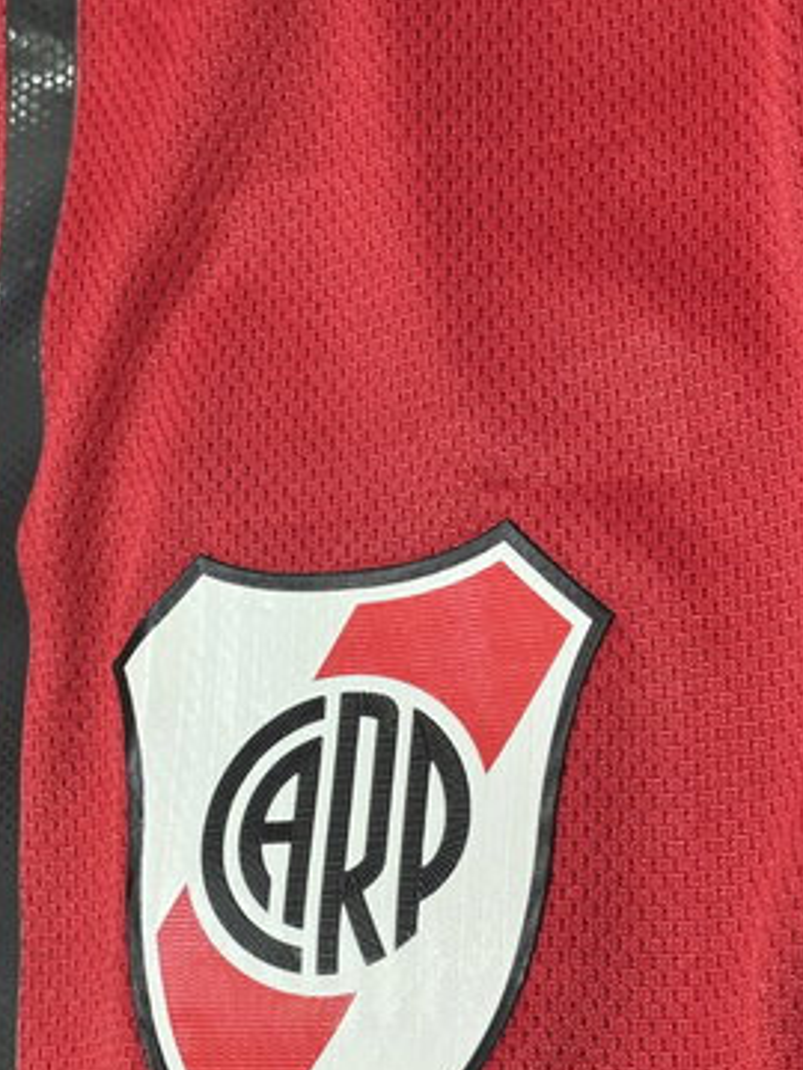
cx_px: 291
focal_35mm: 77
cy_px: 688
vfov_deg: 25.2
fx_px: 2382
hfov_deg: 19.1
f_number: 1.6
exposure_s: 1/25
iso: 250
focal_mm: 5.96
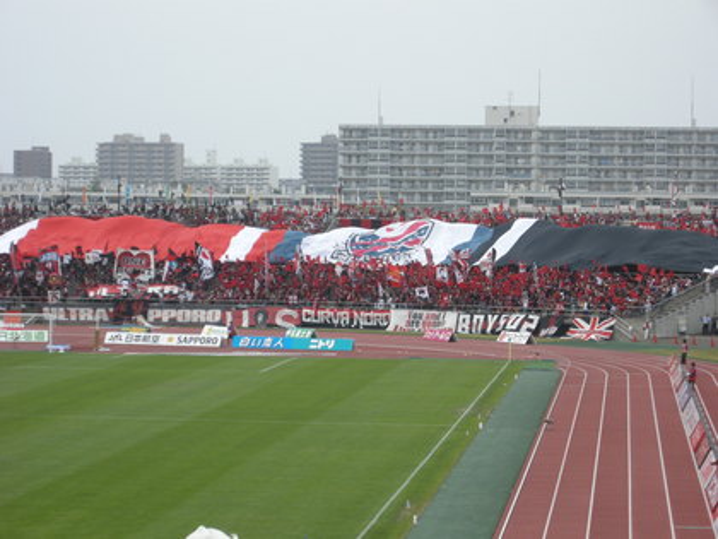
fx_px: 2551
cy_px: 270
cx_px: 359
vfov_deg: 12.0
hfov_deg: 16.0
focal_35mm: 123
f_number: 5.3
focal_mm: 26.3
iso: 64
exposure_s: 1/250
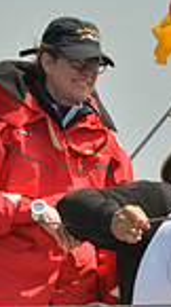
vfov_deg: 2.0
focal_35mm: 1091
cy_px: 419
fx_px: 8841
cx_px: 86
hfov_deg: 1.1
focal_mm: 260
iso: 280
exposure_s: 1/1000
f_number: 7.1
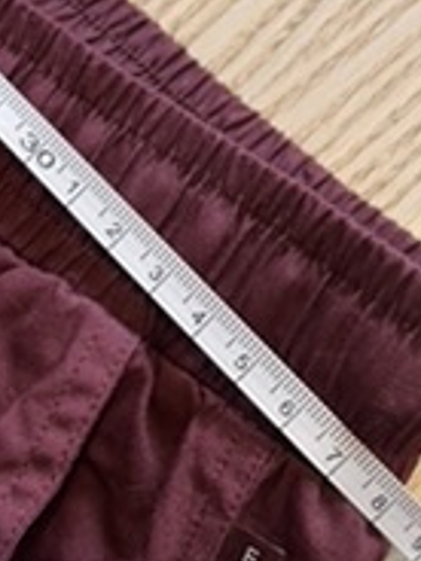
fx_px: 1103
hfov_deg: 21.6
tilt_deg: -80.4
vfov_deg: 28.1
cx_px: 189
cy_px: 436
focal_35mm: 68
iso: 80
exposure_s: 1/50
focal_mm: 5.7
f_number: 1.5
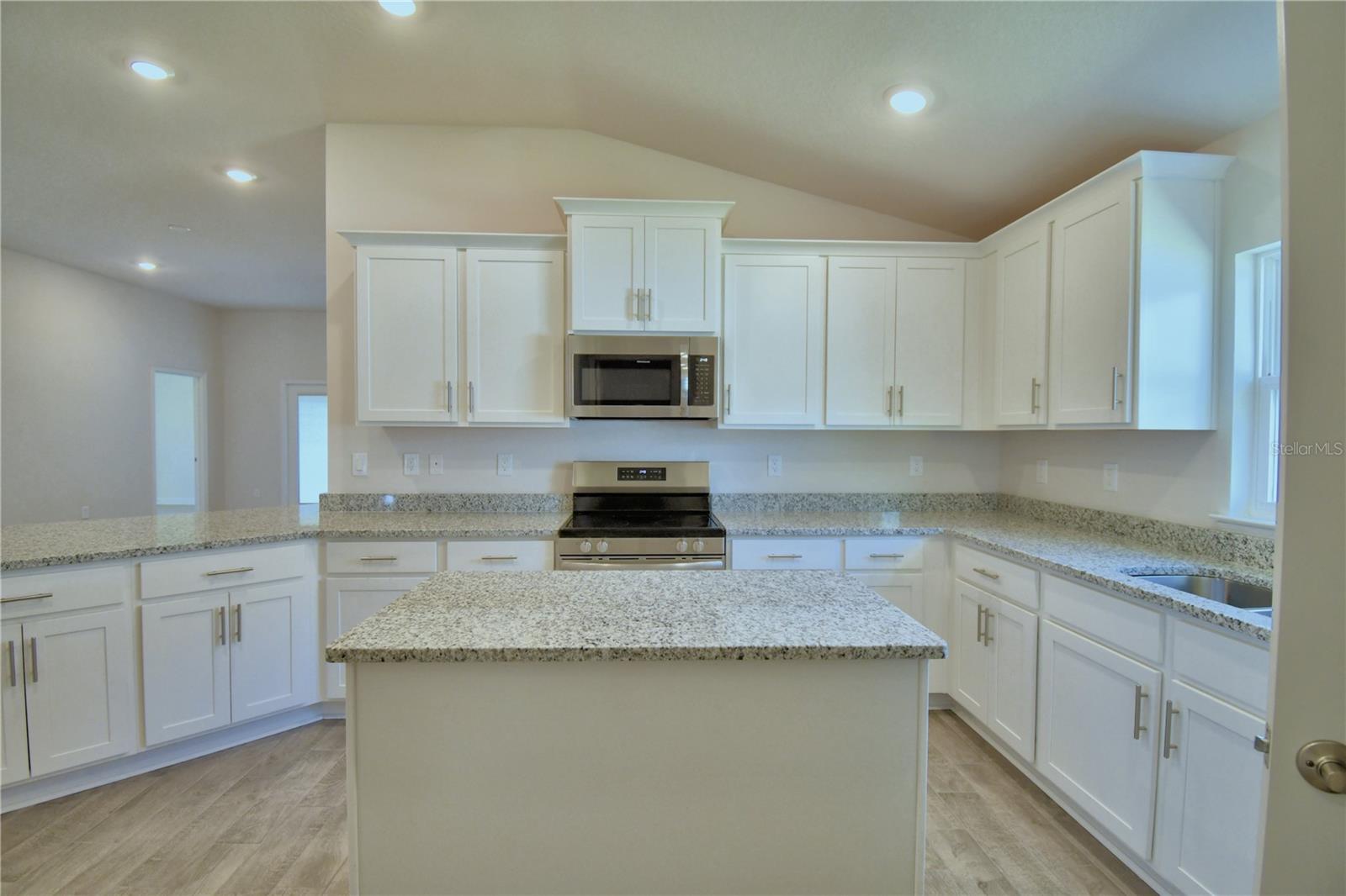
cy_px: 448
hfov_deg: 100.4
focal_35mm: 15
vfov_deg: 77.3
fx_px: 561
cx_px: 673
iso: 400
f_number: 4.5
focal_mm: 10
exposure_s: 1/60
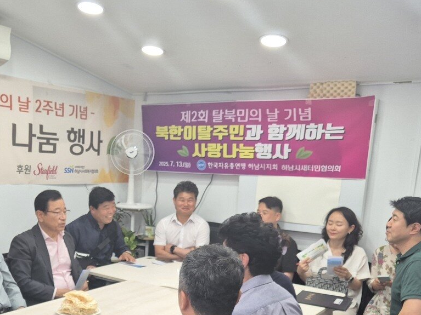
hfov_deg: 44.1
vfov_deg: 33.1
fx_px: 511
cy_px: 264
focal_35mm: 42
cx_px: 137
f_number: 1.8
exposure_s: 1/120
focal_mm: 5.4
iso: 100
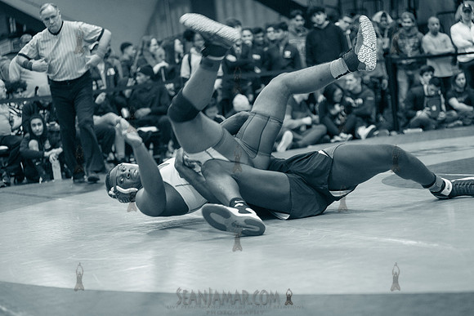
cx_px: 237
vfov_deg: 17.1
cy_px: 158
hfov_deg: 25.4
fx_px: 1054
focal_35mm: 80
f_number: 2.8
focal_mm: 80
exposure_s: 1/250
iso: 4000
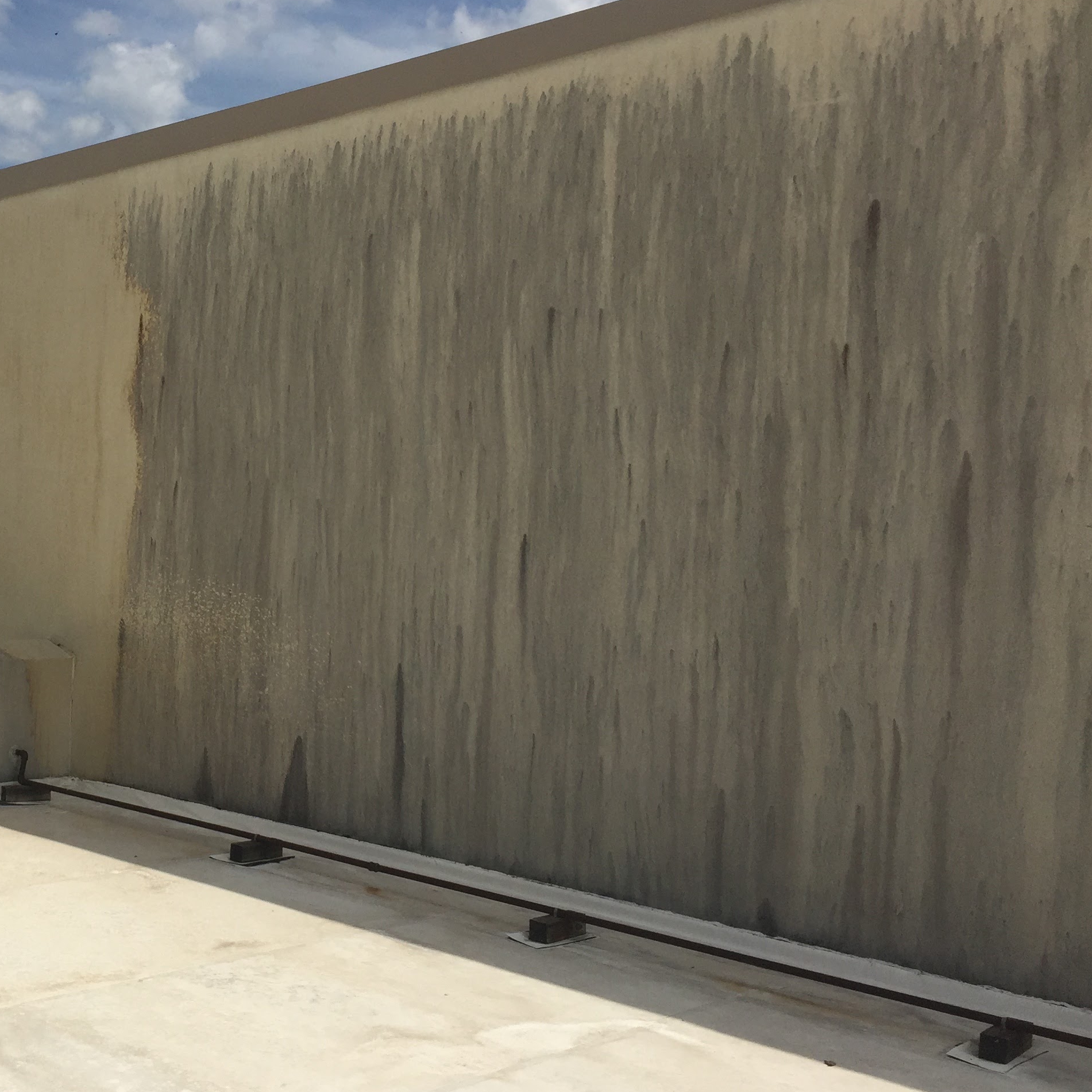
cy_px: 501
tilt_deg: +5.7
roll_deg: +0.2
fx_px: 1570
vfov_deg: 38.3
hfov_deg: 36.5
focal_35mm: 44
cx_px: 160
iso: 32
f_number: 2.2
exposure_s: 1/6623
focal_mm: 4.15
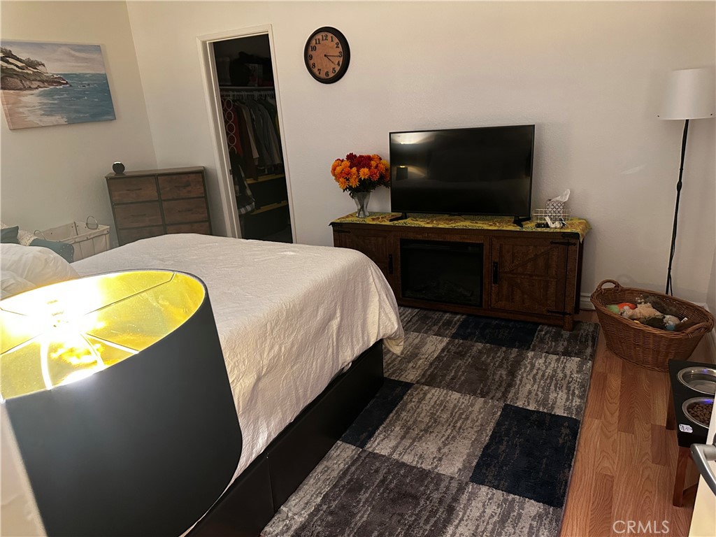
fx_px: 496
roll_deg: +2.9
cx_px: 358
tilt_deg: -18.1
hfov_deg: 71.6
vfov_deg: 56.8
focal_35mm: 24
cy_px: 268
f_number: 1.78
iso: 500
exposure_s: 1/40
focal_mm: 6.86
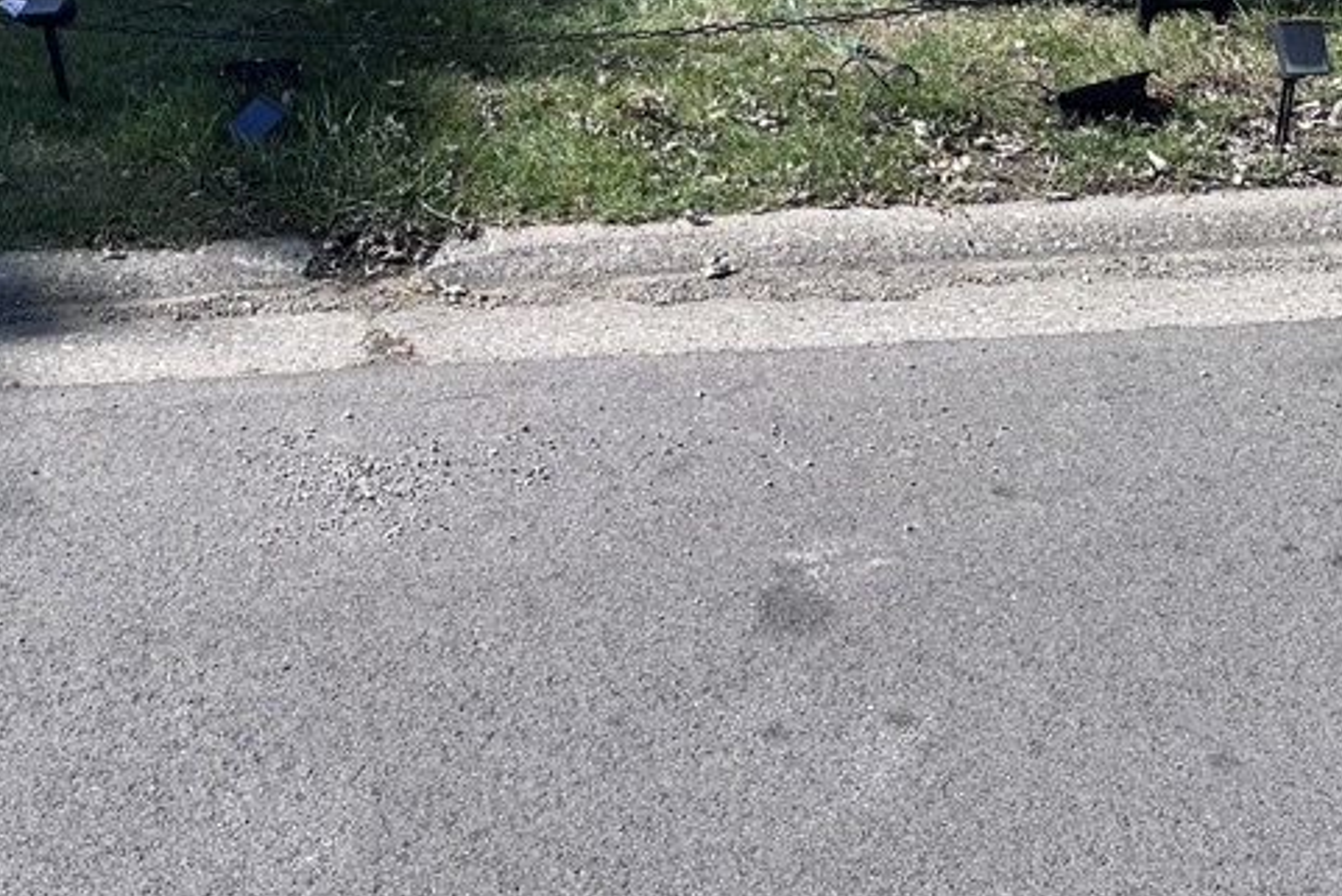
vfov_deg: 22.8
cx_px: 315
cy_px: -89
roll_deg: +2.1
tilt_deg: -13.9
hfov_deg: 34.8
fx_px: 2088
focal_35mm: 56
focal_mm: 6.86
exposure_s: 1/2299
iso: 80
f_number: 1.78
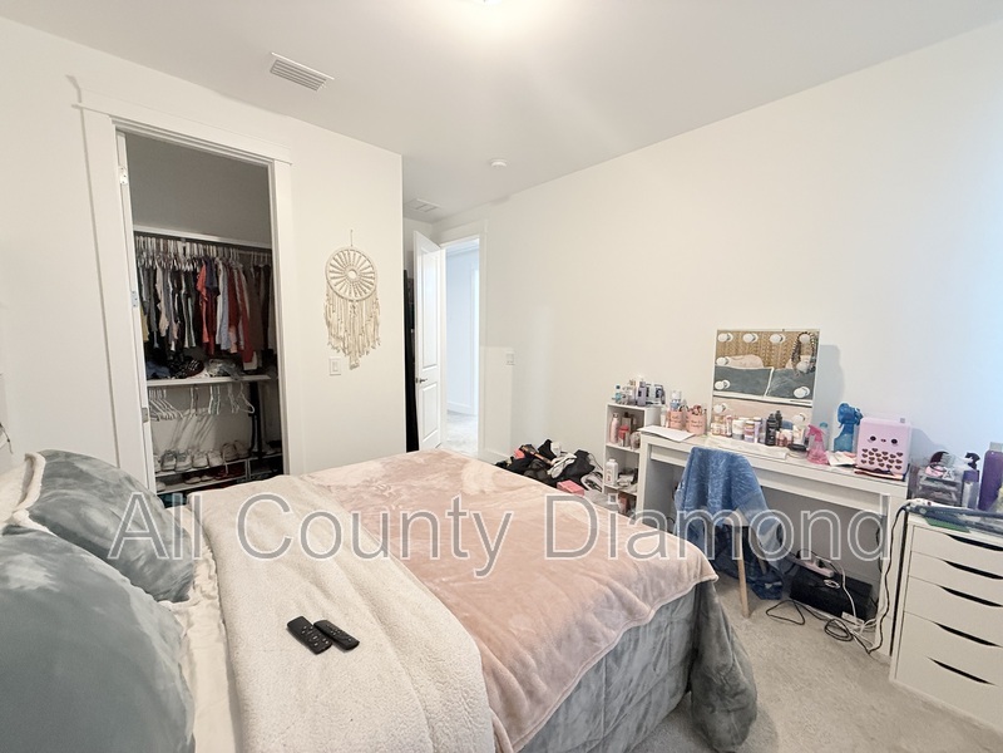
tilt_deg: -6.1
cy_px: 376
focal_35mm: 14
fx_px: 406
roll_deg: -0.9
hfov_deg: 102.1
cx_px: 502
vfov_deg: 85.7
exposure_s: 1/60
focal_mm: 2.22
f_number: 2.2
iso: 320
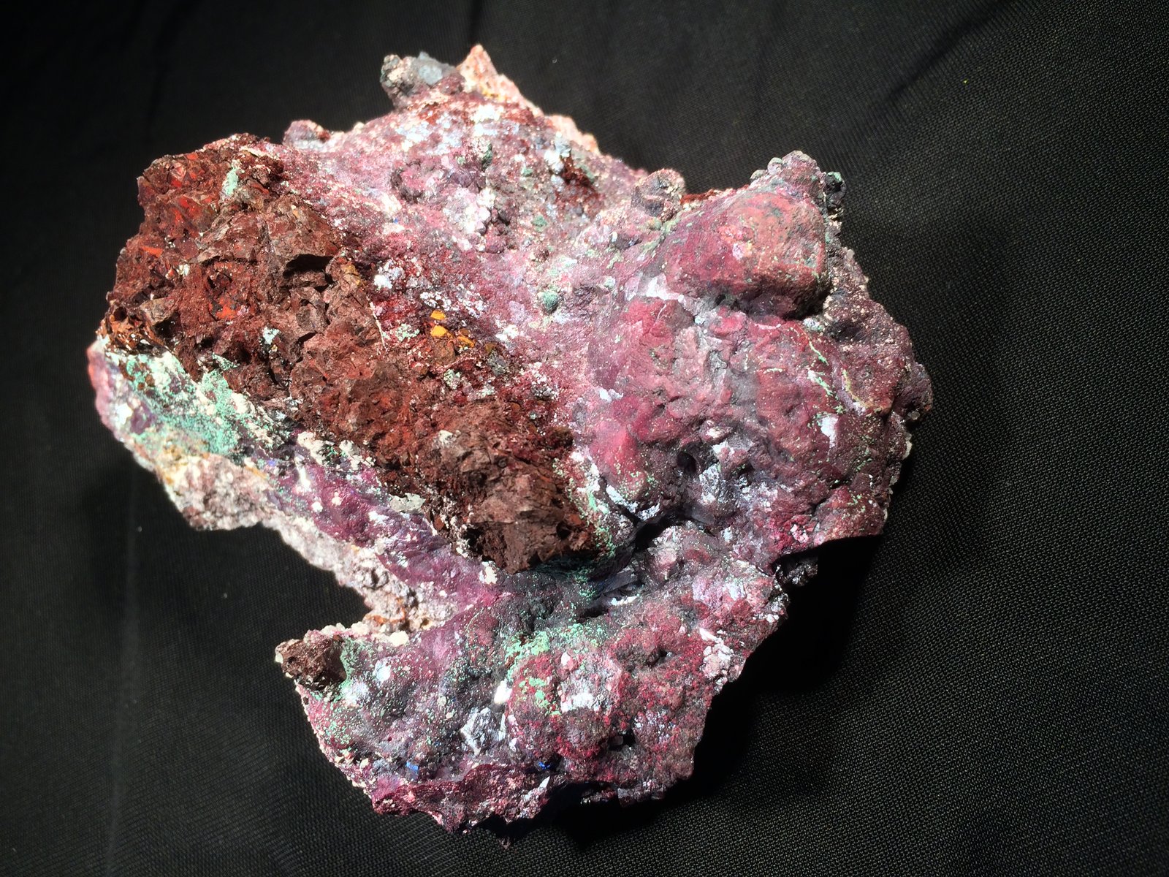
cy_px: 438
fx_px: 979
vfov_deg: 48.2
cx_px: 584
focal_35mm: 29
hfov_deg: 61.7
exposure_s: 1/120
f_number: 2.2
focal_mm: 4.15
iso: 40
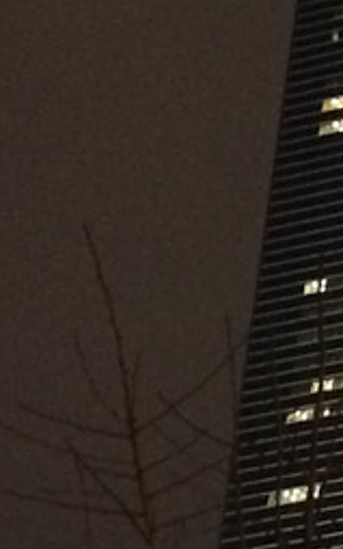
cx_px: 1221
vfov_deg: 10.5
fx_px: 2988
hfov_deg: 5.9
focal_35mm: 200
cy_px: 262
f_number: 2.2
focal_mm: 4.12
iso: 320
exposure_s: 1/15
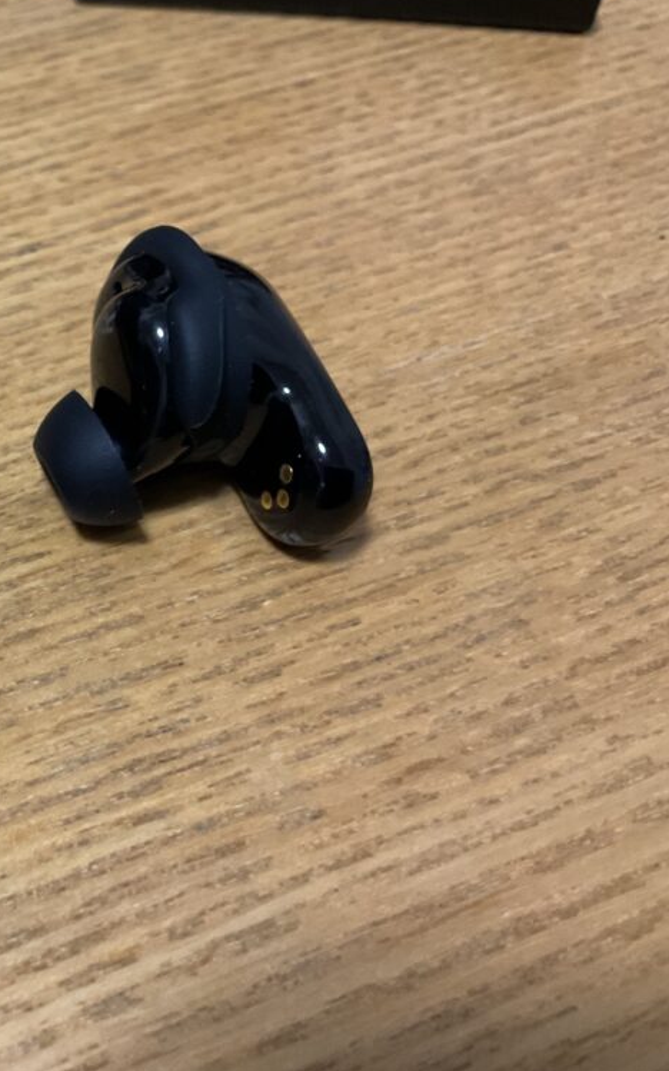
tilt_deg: -50.1
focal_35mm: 42
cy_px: 528
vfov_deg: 47.2
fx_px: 1225
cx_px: -39
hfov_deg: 28.2
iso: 200
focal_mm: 3
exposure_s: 1/40
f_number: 1.8
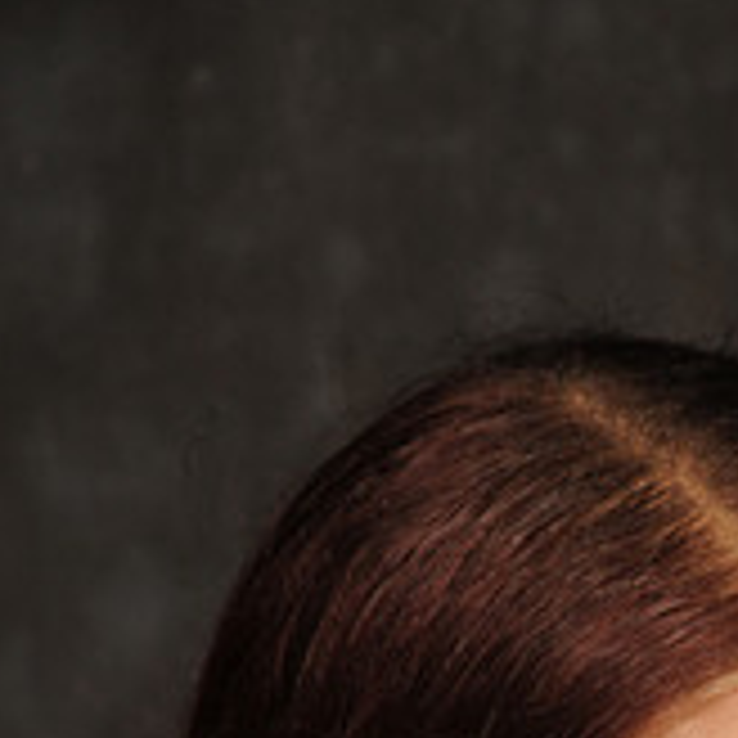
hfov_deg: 3.5
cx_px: 781
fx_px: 12133
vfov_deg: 3.5
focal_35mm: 503
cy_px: 1134
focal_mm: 112
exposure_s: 1/60
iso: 200
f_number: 6.3
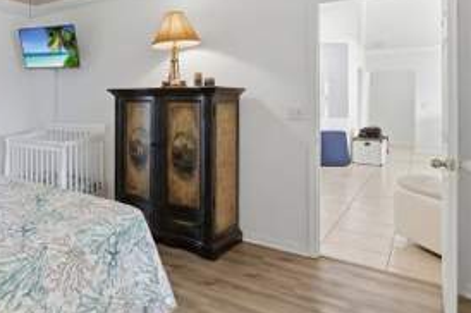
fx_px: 366
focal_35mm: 28
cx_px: 91
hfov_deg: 60.1
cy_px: 99
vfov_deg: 45.4
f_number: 9
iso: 400
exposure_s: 1/15
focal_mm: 16
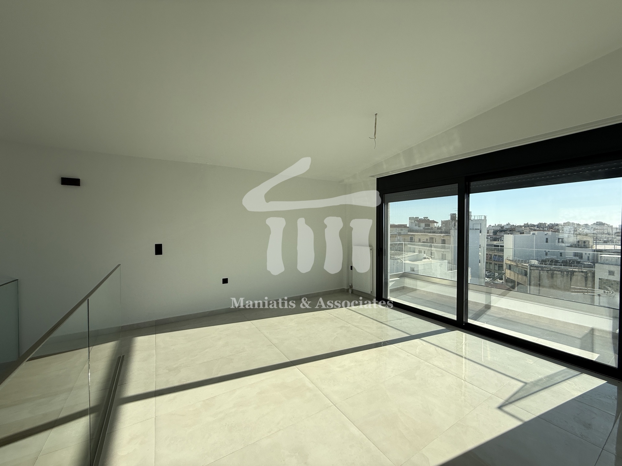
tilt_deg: -0.4
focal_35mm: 14
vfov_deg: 85.7
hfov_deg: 102.1
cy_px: 233
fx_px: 252
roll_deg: +0.2
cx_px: 311
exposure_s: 1/955
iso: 50
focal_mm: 2.22
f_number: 2.2
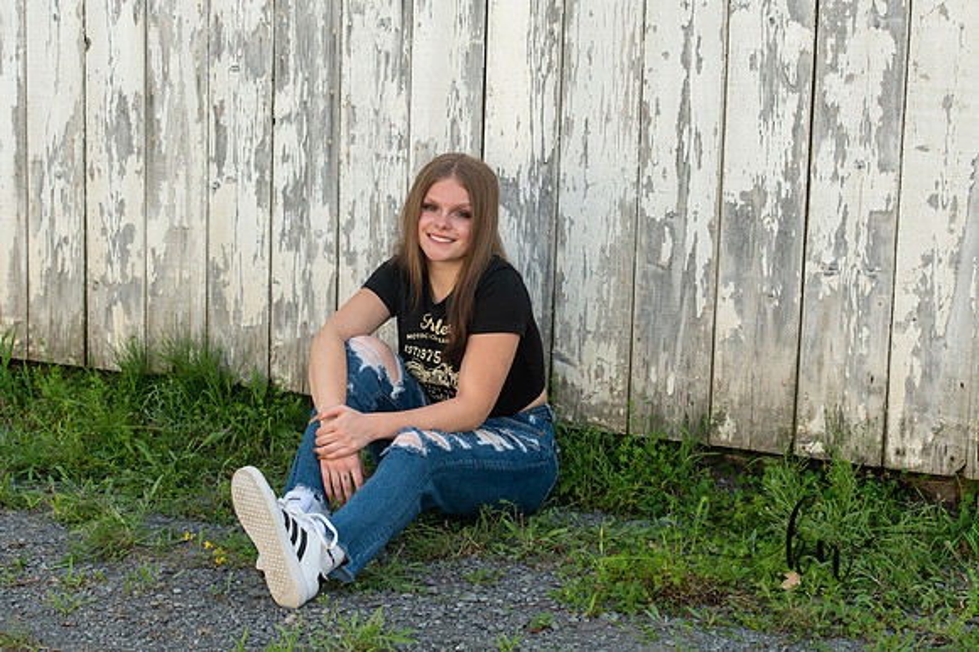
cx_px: 490
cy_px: 326
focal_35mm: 70
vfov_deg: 19.4
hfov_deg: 28.9
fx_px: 1902
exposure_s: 1/250
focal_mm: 70
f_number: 6.3
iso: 400
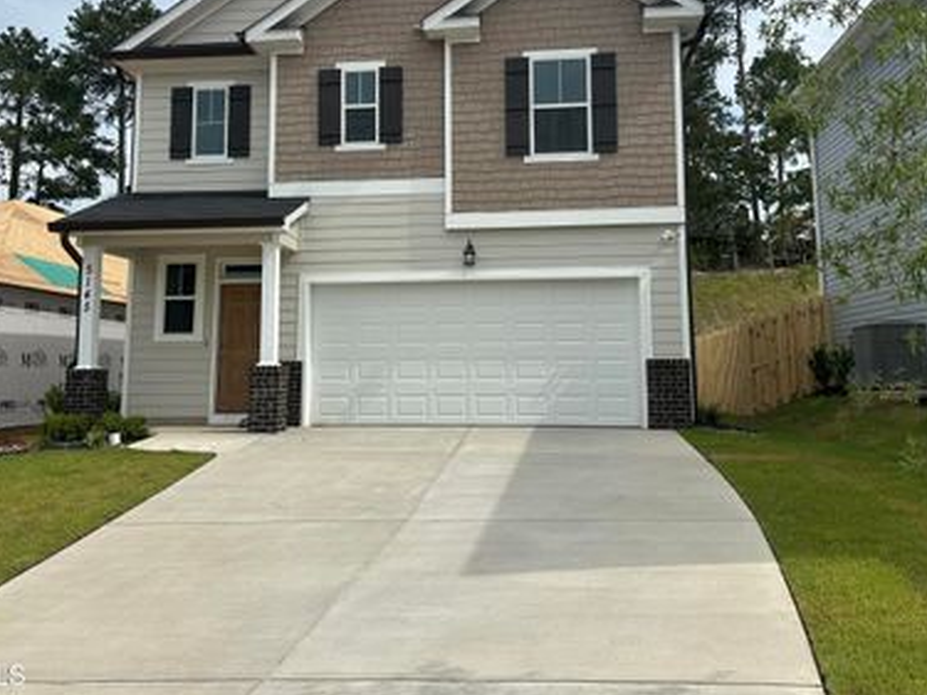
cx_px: 445
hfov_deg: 56.8
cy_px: 254
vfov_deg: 43.7
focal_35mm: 32
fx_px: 857
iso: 80
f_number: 1.78
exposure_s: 1/6623
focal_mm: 6.86
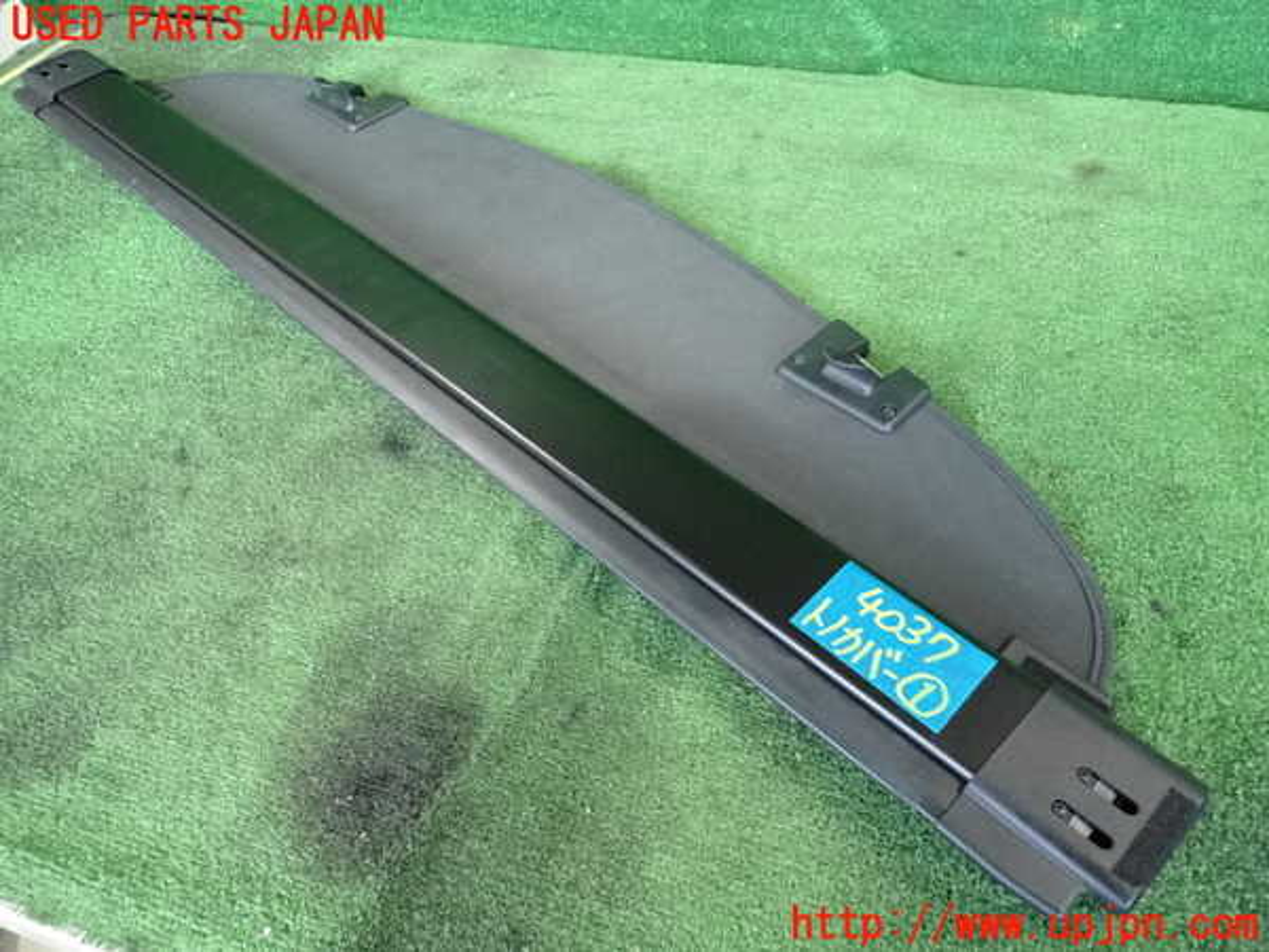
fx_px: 916
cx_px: 634
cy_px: 476
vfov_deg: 54.9
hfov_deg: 69.4
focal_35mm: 25
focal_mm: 4.5
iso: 1600
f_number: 2
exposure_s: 1/125
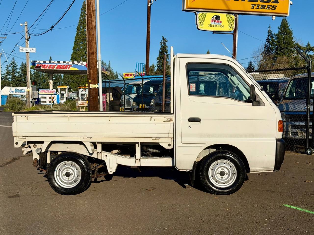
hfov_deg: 39.7
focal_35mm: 48
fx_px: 435
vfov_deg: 30.3
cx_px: 157
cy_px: 118
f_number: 1.78
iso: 64
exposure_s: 1/13333
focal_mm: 6.76
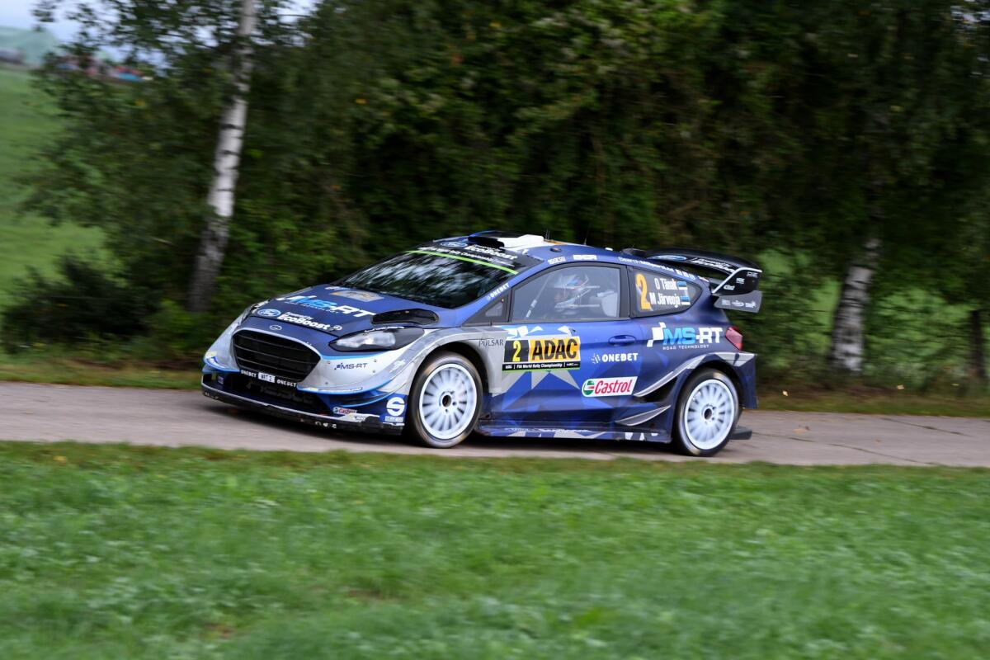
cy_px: 330
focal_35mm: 120
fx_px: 3300
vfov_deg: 11.4
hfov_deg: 17.1
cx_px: 495
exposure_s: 1/500
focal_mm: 80
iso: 400
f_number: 2.8
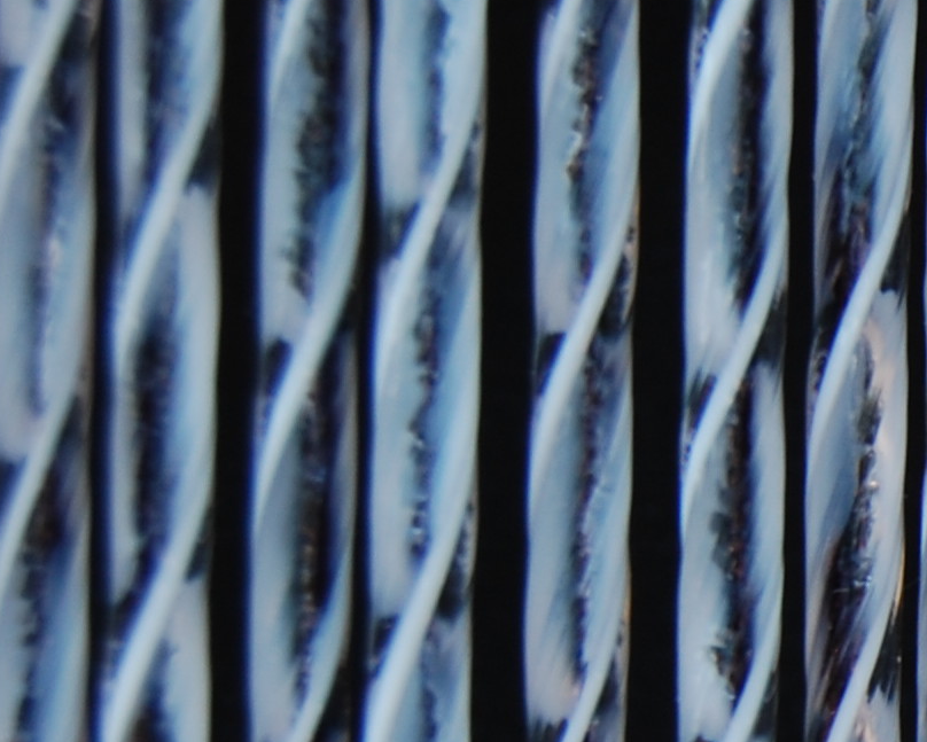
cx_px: 1606
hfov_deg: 10.3
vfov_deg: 8.7
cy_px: 616
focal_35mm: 178
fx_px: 4885
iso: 200
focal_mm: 34
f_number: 7.1
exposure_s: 1/200
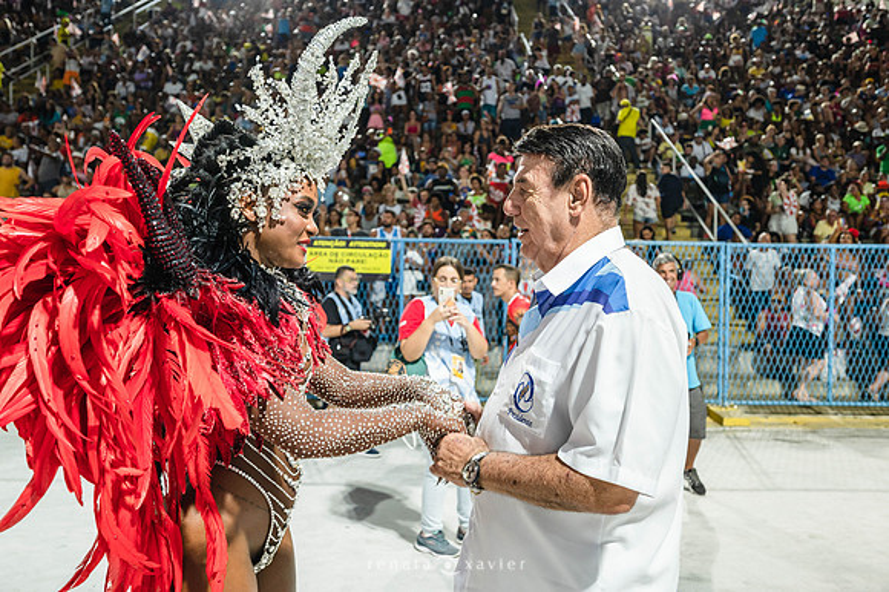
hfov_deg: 65.5
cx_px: 444
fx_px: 691
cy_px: 296
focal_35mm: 28
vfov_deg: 46.4
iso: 1250
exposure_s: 1/250
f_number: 4
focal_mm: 28
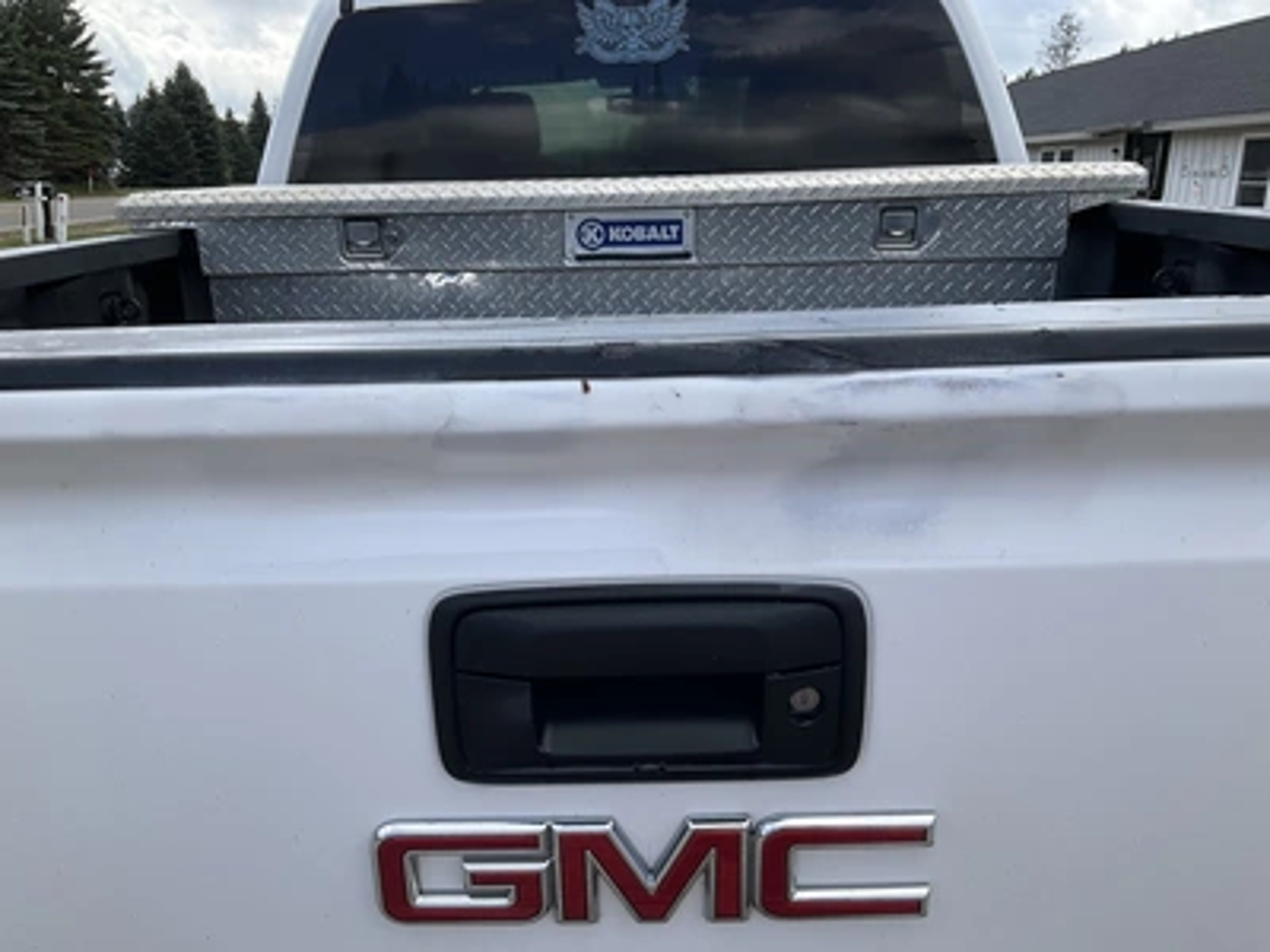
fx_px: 1064
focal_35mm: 29
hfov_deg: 61.7
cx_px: 635
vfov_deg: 48.2
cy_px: 476
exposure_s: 1/944
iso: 25
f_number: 1.8
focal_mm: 3
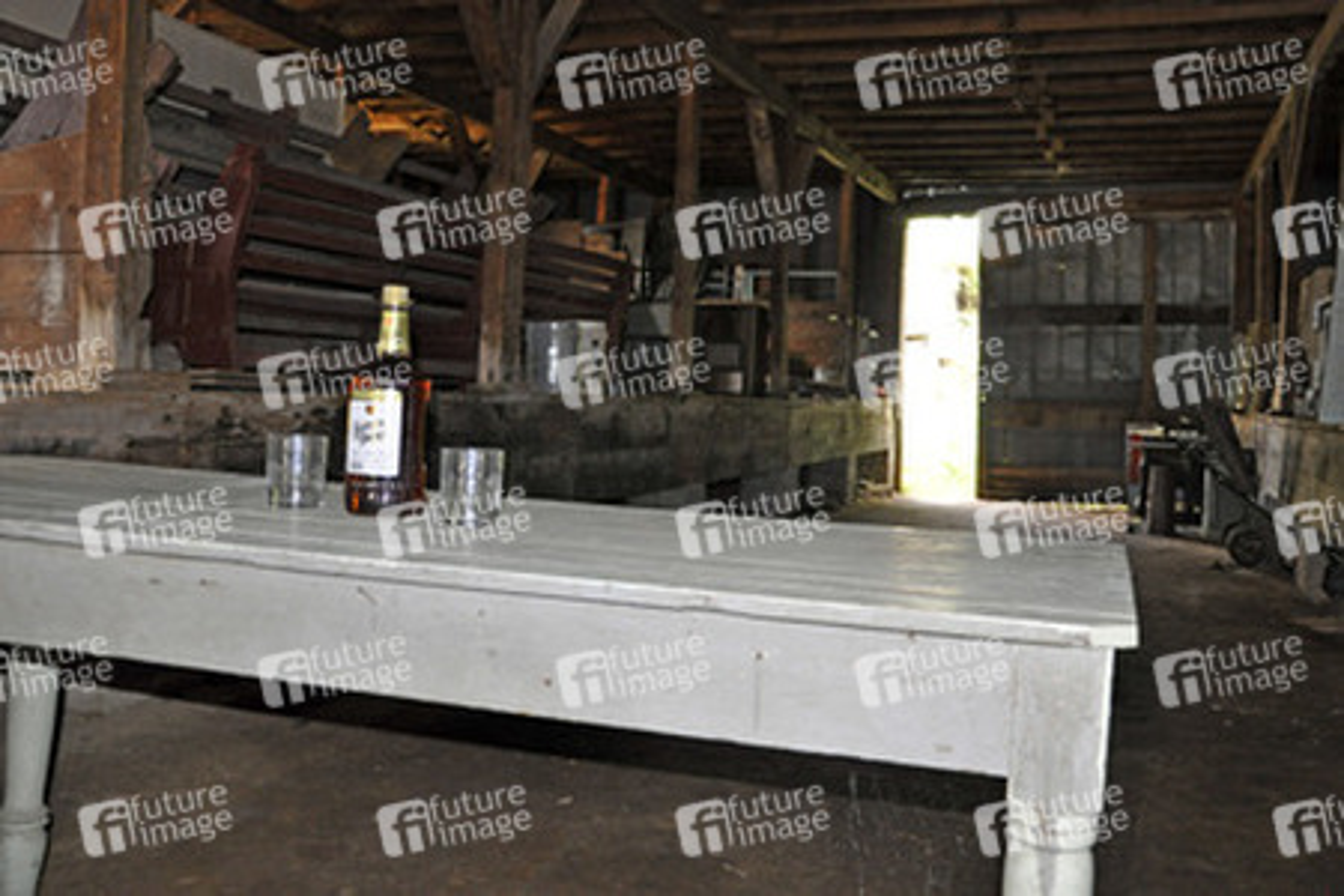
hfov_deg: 57.2
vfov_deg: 40.0
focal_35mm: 33
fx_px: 1232
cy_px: 448
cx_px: 672
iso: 1000
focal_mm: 22
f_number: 4.5
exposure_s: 1/60
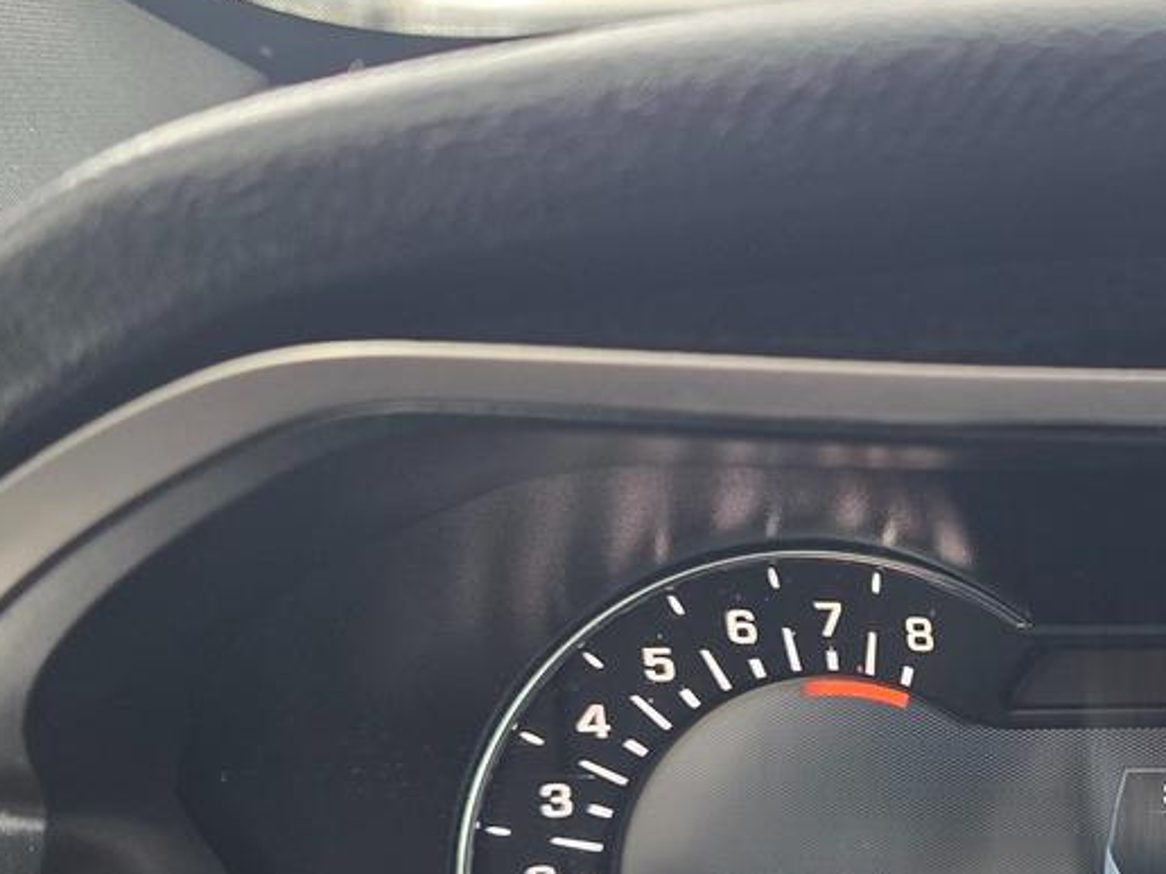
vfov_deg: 24.3
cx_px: 1288
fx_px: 1920
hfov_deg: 30.2
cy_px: 908
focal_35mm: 57
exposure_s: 1/120
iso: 250
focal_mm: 6.3
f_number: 1.7
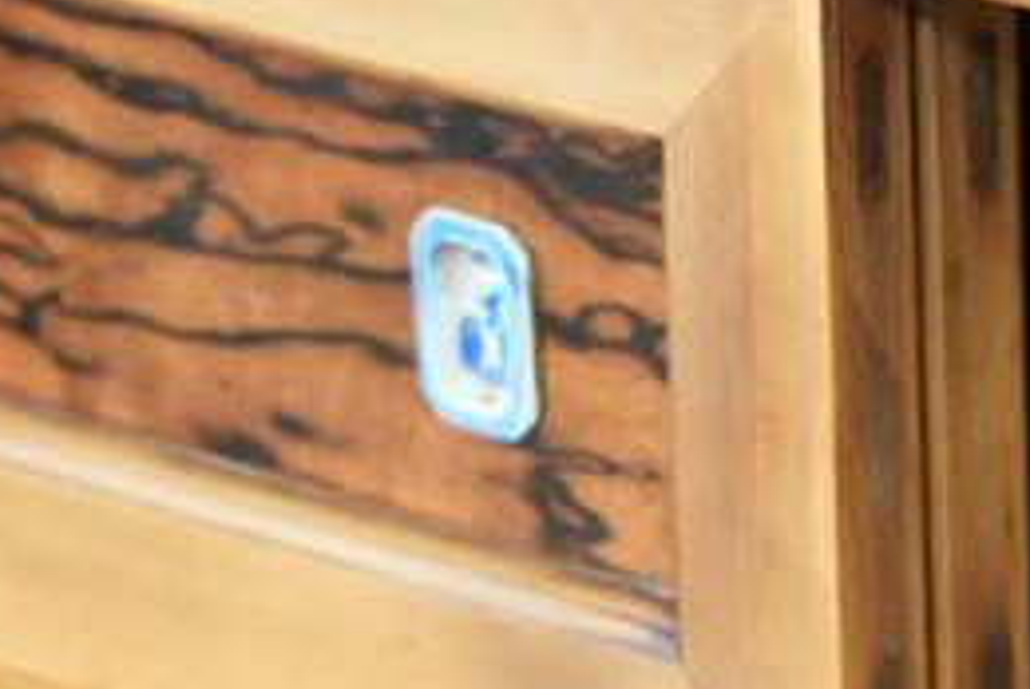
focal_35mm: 425
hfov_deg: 4.8
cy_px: 1368
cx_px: 1097
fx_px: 12173
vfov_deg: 3.2
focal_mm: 102
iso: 5000
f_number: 4
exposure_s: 1/125
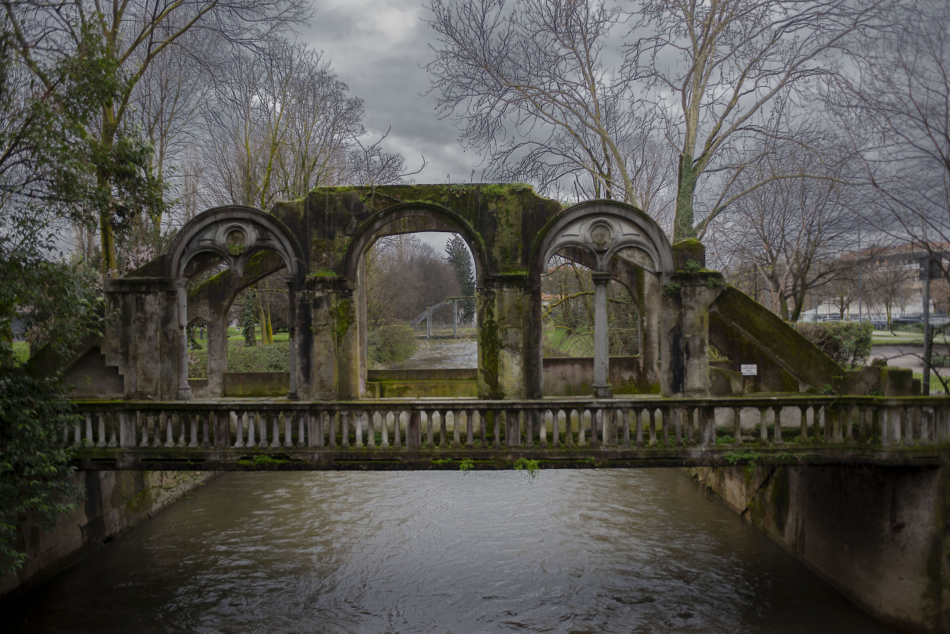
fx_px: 818
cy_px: 317
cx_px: 475
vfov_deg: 42.4
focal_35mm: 31
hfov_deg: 60.3
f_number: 2.8
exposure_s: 1/200
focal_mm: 31
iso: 250
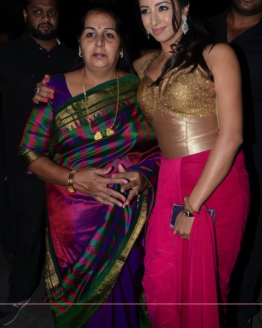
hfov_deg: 36.5
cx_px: 132
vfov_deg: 44.6
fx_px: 397
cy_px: 135
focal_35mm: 41
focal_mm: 24
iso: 250
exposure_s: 1/160
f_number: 9
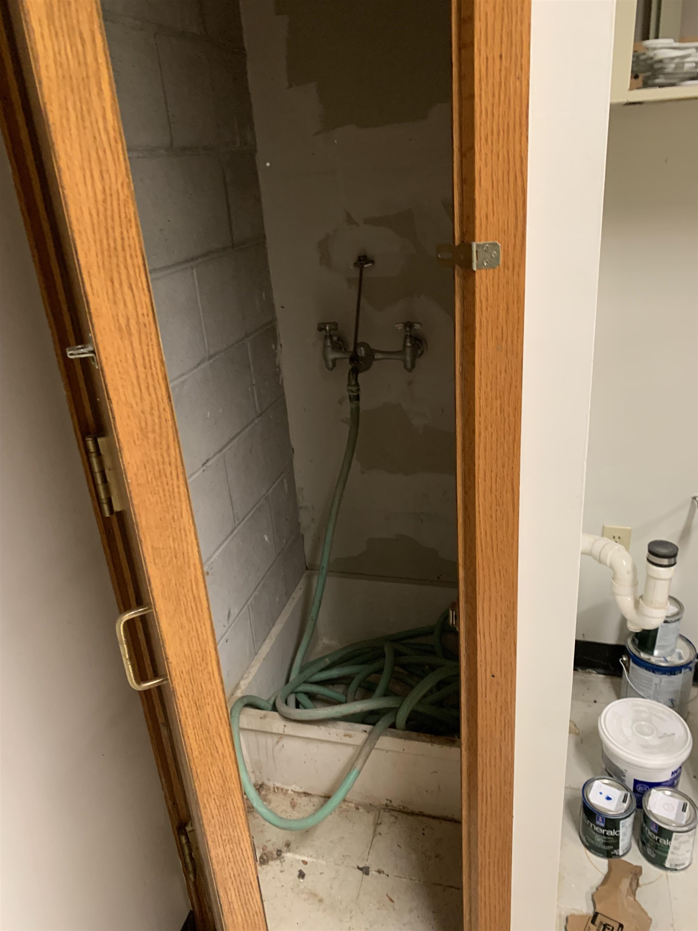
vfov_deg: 67.3
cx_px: 349
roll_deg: +6.0
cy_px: 466
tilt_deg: -24.4
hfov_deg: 53.1
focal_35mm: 26
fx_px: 699
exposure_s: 1/30
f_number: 1.8
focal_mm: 4.25
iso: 320
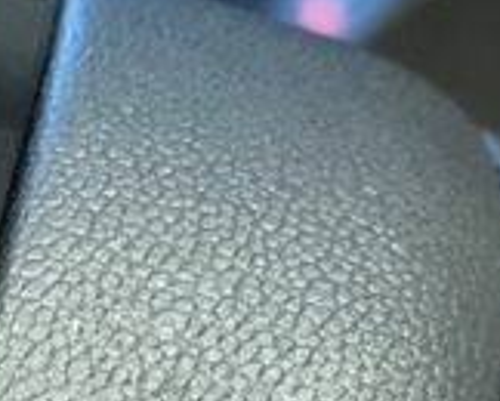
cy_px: 799
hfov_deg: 13.5
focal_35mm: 135
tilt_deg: -29.3
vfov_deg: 10.5
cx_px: -241
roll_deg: -8.3
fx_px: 2000
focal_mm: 3.99
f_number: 1.8
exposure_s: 1/4
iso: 100
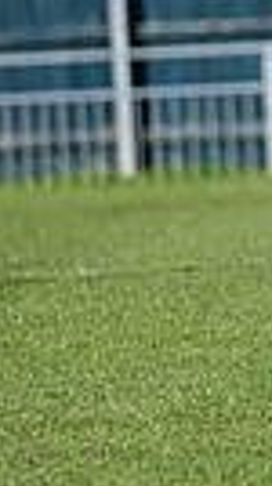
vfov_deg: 1.6
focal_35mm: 1383
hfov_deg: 0.9
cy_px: -174
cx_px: 1193
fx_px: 17800
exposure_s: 1/6400
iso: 400
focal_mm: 175
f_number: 4
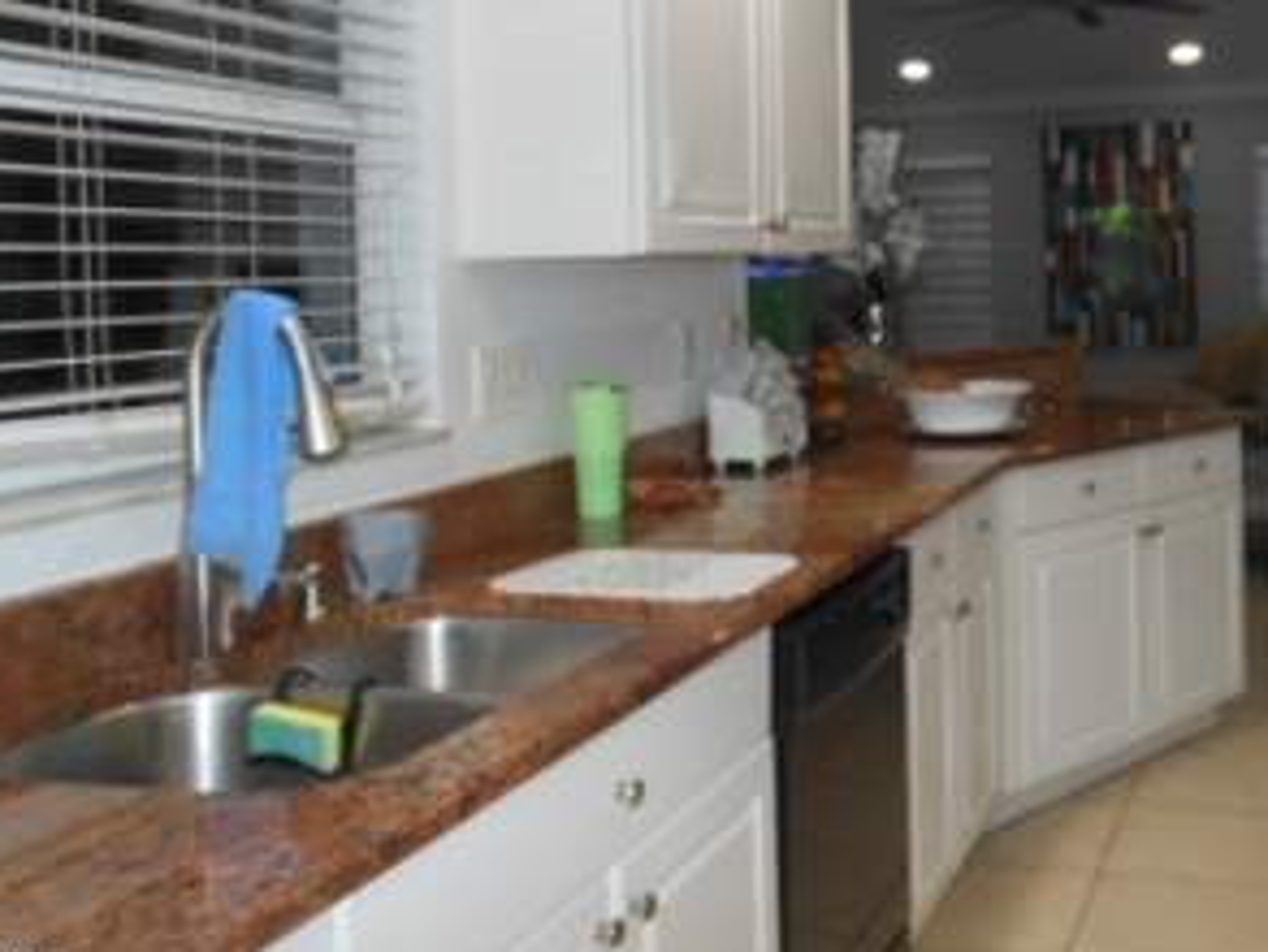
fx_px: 1502
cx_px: 922
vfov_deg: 34.3
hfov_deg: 44.5
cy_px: 225
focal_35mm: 41
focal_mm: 4.5
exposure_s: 1/25
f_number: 3.2
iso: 200
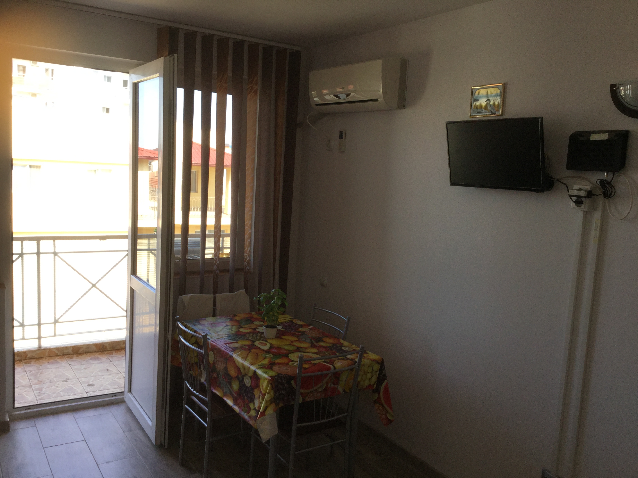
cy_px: 239
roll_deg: -4.0
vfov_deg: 45.4
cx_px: 319
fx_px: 571
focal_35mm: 31
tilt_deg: -7.5
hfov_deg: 58.4
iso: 25
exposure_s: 1/166
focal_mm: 3.3
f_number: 2.4
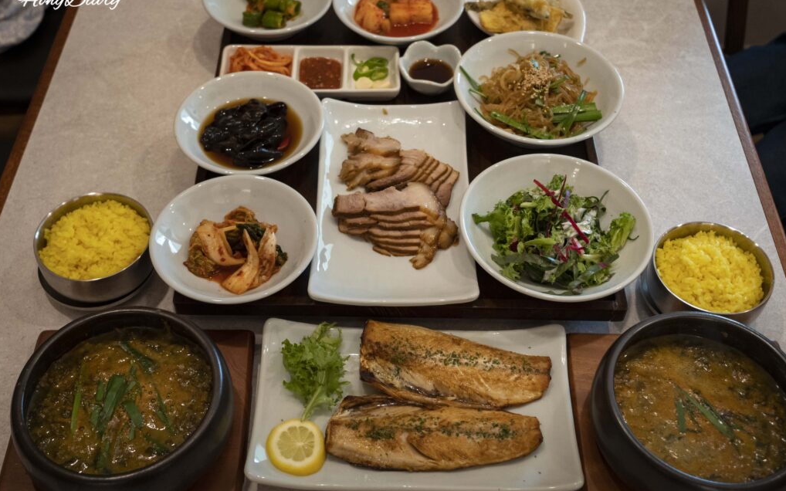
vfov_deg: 32.0
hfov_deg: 49.3
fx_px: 857
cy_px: 237
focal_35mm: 40
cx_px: 392
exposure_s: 1/160
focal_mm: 39
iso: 4000
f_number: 5
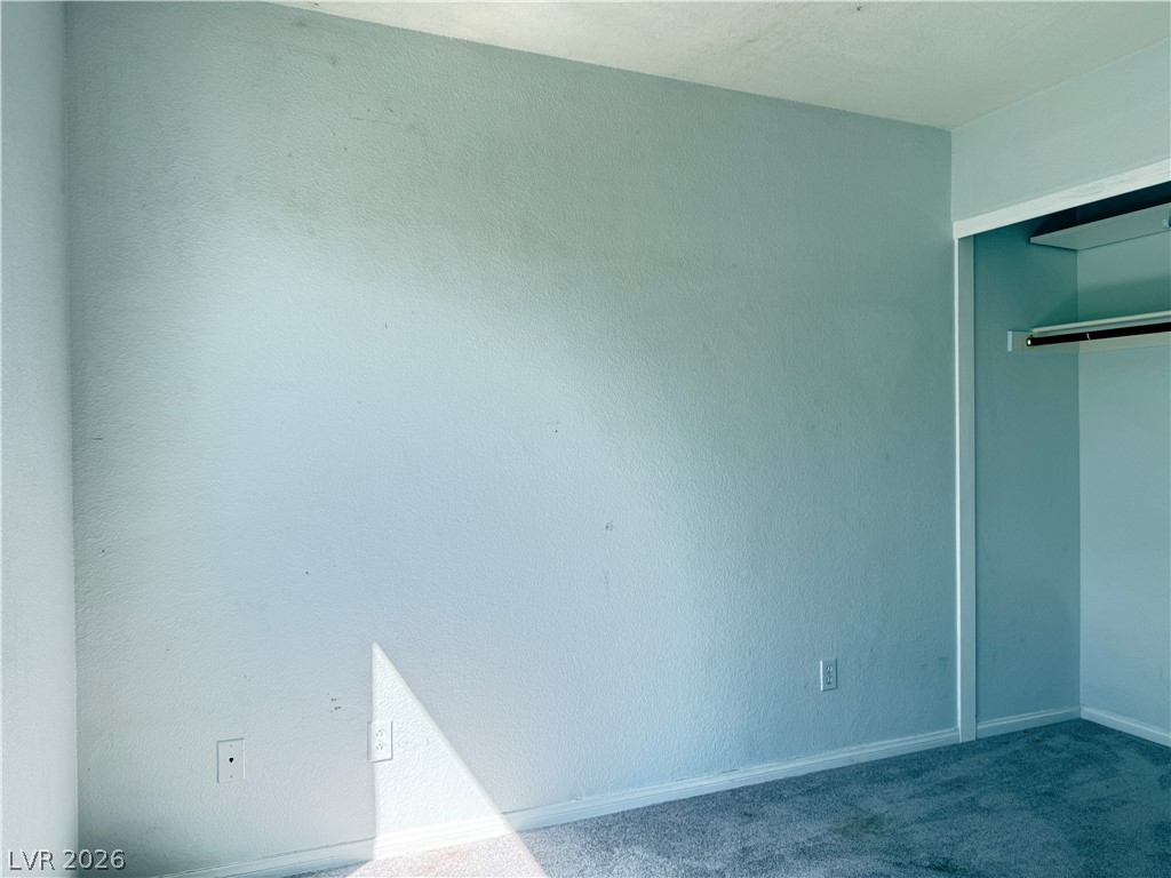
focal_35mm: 24
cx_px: 586
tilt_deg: -0.3
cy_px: 439
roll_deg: +0.5
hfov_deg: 71.6
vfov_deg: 56.8
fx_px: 812
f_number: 1.78
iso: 100
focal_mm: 6.76
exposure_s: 1/251
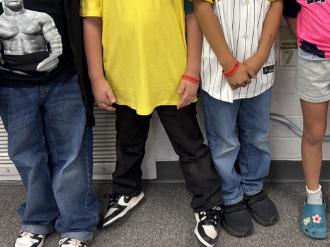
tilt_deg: -17.7
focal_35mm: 47
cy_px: 12
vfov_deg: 29.3
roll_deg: +1.9
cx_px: 232
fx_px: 448
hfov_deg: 39.7
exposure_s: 1/120
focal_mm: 6.76
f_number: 1.78
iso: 160
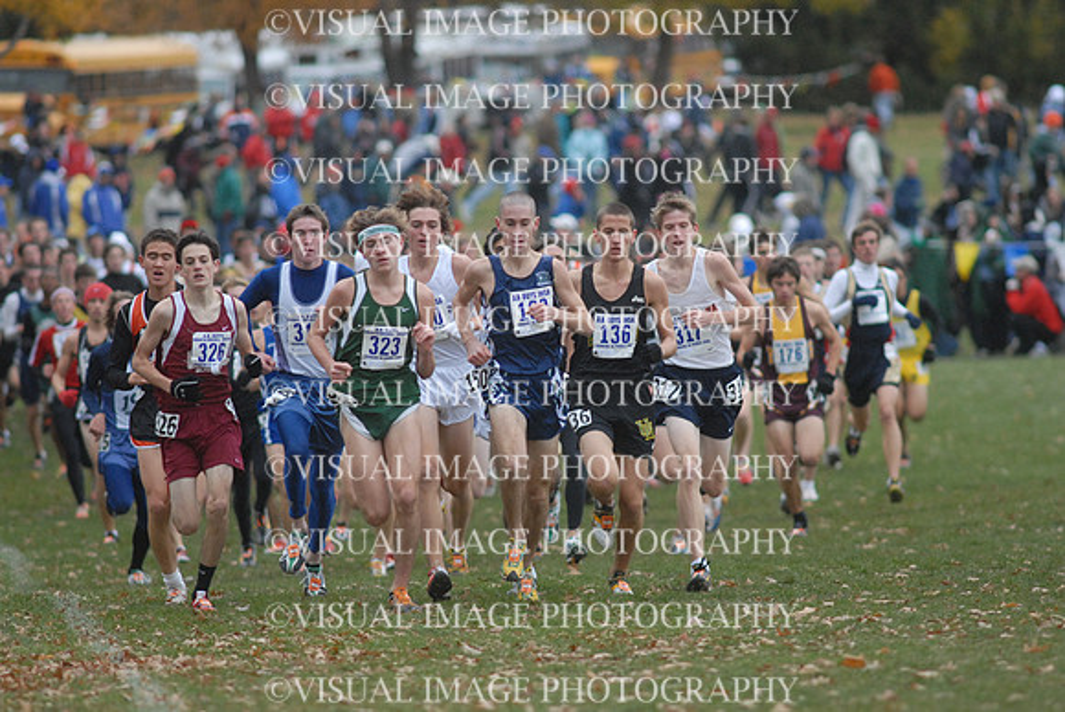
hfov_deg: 4.6
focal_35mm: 450
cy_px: 356
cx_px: 532
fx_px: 13326
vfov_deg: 3.1
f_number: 4
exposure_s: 1/640
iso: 800
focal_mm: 300
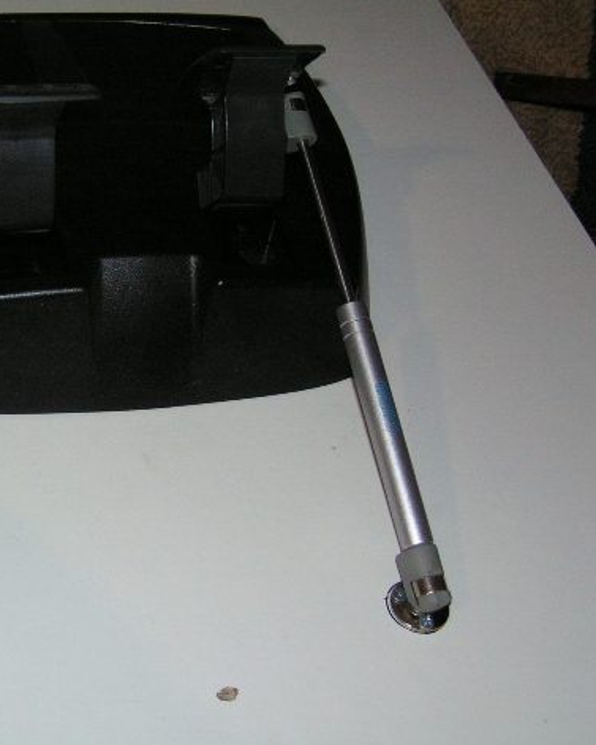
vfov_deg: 29.1
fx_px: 1433
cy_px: 367
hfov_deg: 23.1
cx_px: 92
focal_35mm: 65
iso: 200
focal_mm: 8.2
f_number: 3.2
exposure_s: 1/60
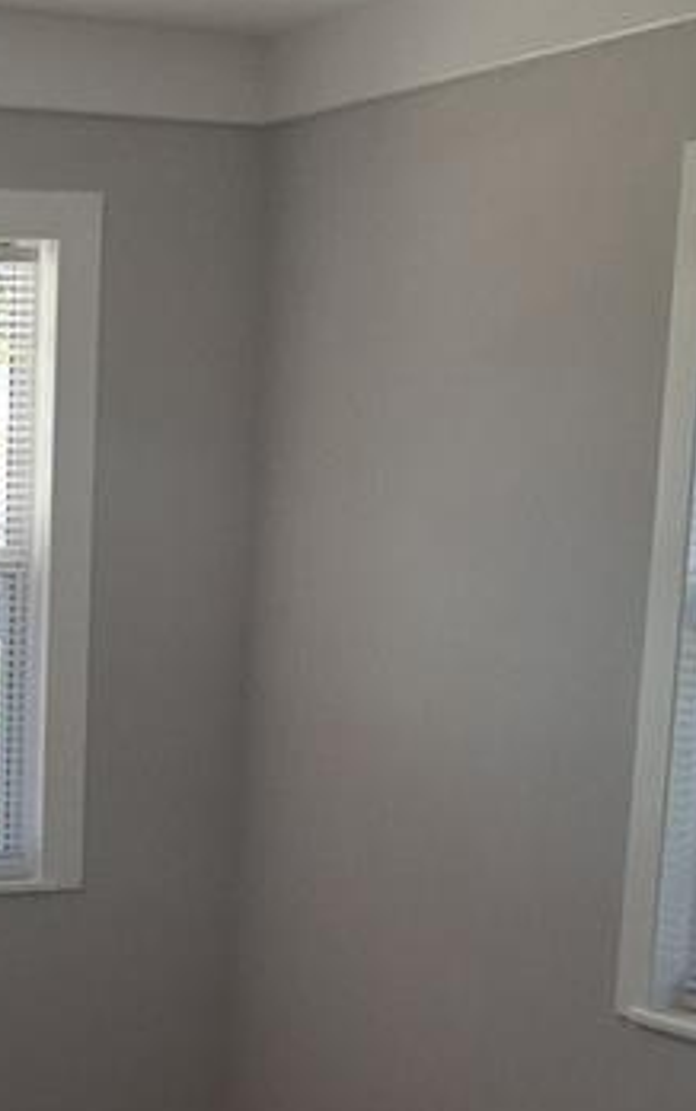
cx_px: -239
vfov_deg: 21.0
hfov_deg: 13.2
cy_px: 1159
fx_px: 2878
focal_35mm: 95
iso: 64
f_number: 1.8
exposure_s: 1/100
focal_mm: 3.98
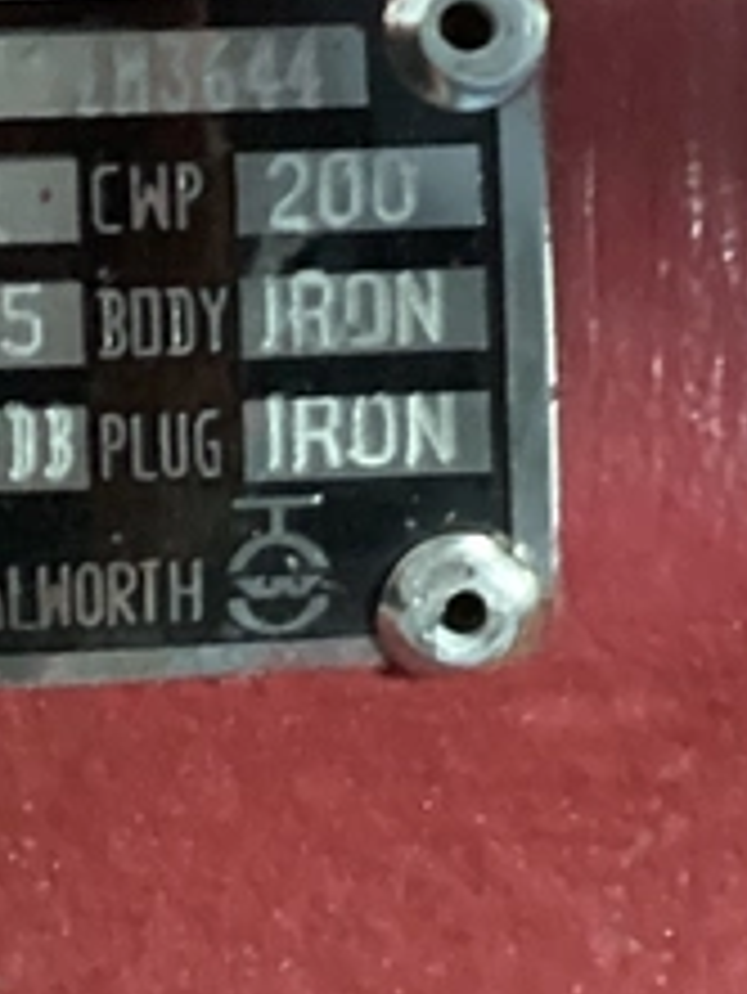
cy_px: 220
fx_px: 1610
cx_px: 86
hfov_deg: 25.4
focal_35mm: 56
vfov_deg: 33.5
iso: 800
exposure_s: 1/24
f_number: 2.4
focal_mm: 3.3
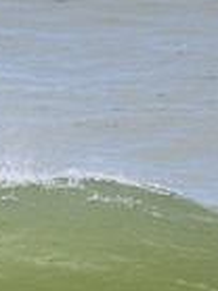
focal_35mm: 3203
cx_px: -262
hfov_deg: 0.5
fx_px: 26937
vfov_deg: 0.6
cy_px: 298
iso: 1800
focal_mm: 800
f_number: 11
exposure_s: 1/2000
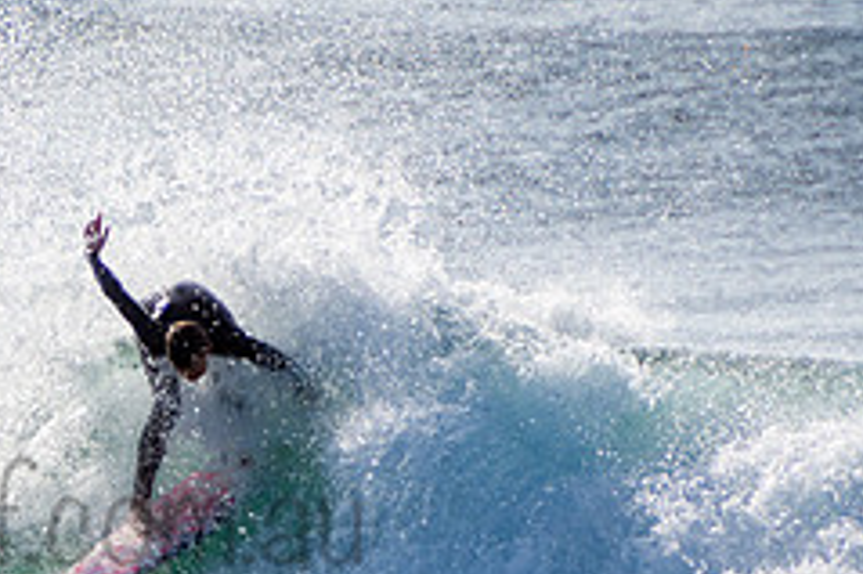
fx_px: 34926
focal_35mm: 1458
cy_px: 482
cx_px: -18
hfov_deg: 1.4
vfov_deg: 0.9
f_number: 5.6
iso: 140
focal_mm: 400
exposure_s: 1/2000
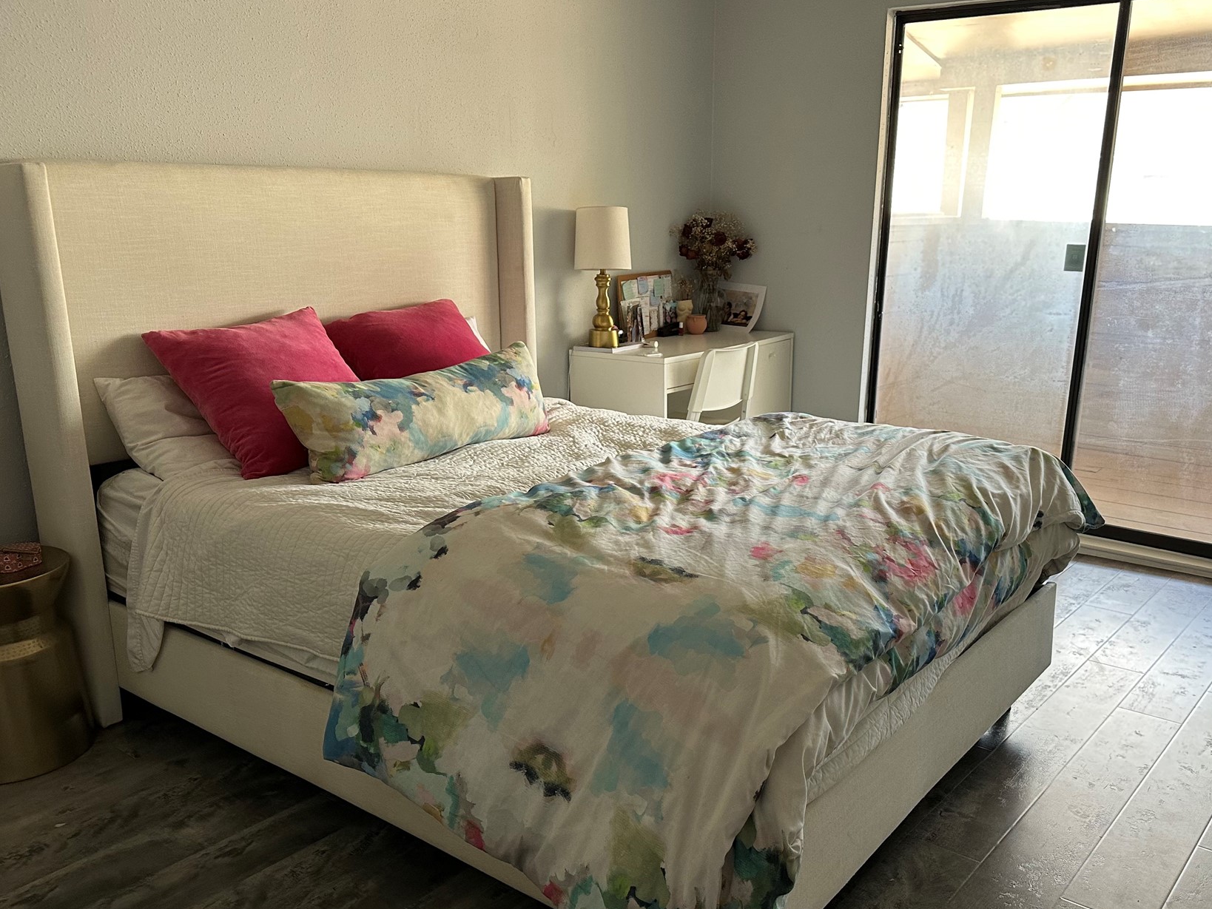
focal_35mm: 30
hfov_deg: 59.9
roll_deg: +0.4
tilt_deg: -16.5
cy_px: 505
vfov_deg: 46.7
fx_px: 1051
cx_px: 639
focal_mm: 6.86
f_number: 1.78
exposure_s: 1/121
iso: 200
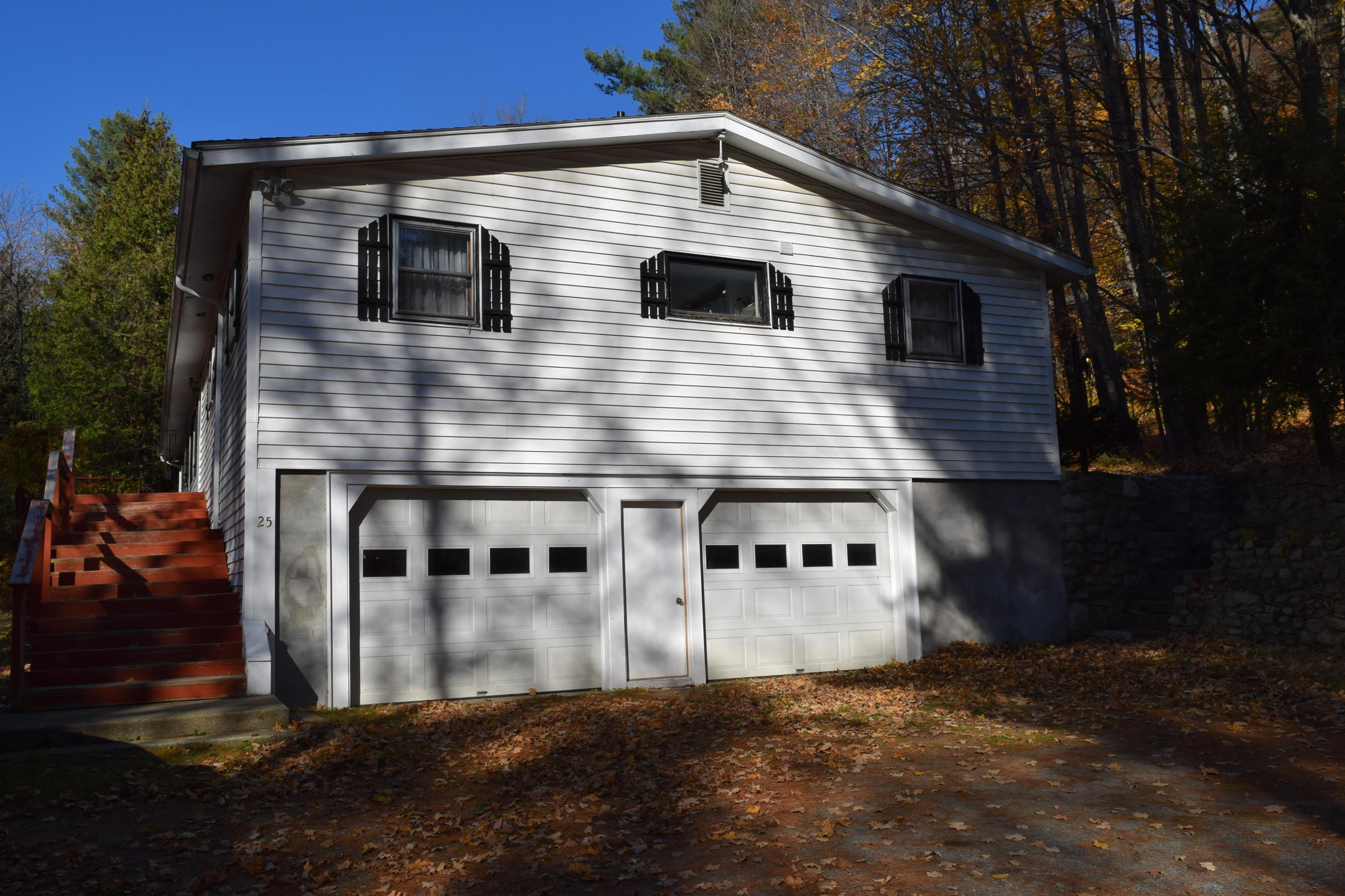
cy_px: 462
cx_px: 652
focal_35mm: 28
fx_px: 1046
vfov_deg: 46.4
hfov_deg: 65.5
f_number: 10
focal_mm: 18
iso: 200
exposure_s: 1/400
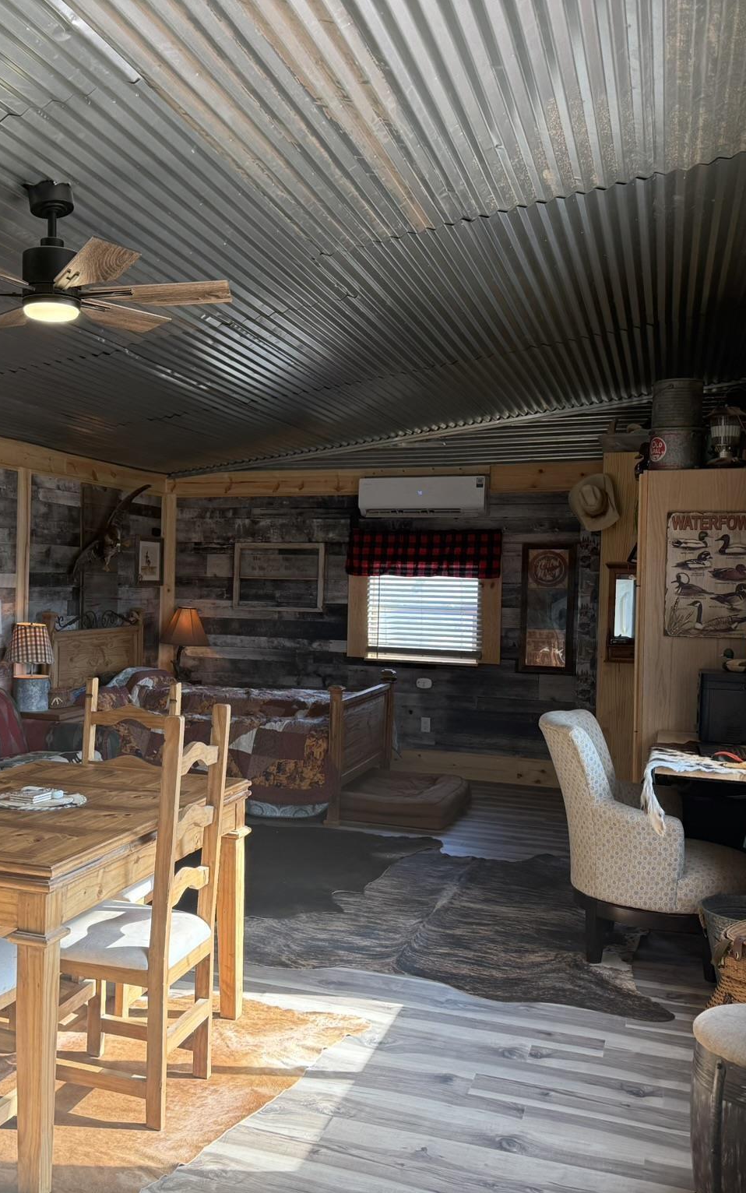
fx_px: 1106
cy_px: 596
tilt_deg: -0.9
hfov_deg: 36.6
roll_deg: -1.0
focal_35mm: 34
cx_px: 204
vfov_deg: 56.7
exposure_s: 1/243
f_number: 1.78
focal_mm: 6.76
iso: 200
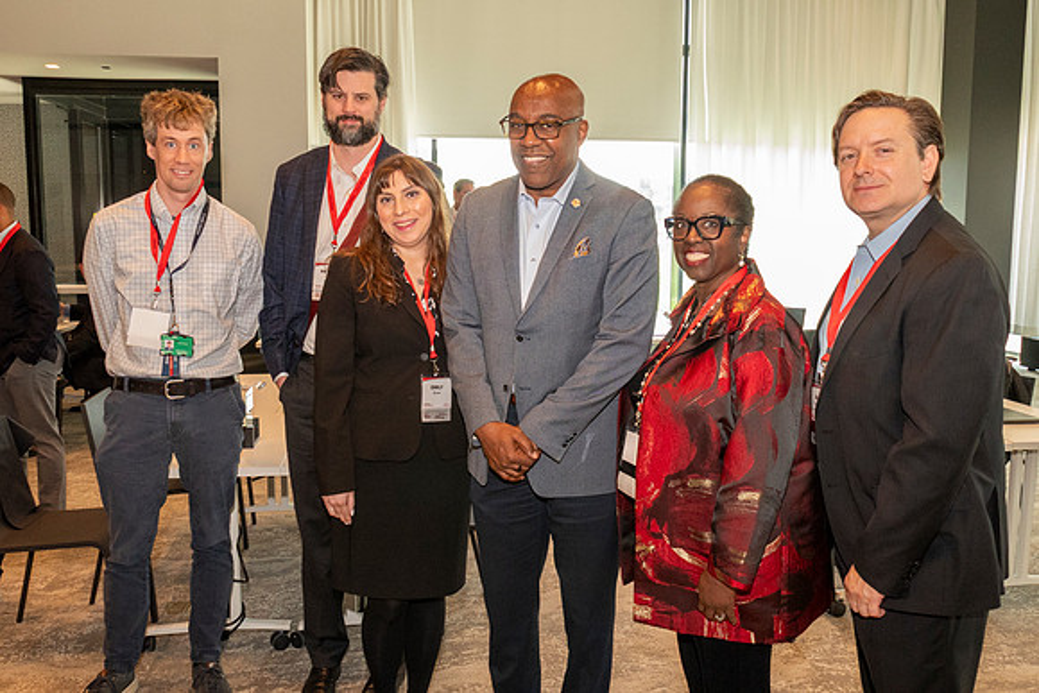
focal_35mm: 32
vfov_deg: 41.0
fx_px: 928
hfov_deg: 58.5
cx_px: 520
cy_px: 346
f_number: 9
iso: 2000
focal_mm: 21
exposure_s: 1/60
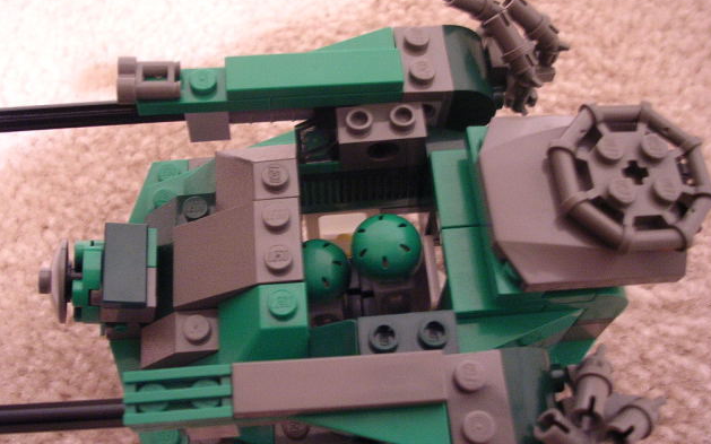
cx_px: 361
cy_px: 218
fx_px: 794
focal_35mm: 41
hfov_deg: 48.2
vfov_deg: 31.2
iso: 400
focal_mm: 5.8
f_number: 2.8
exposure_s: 1/1.6
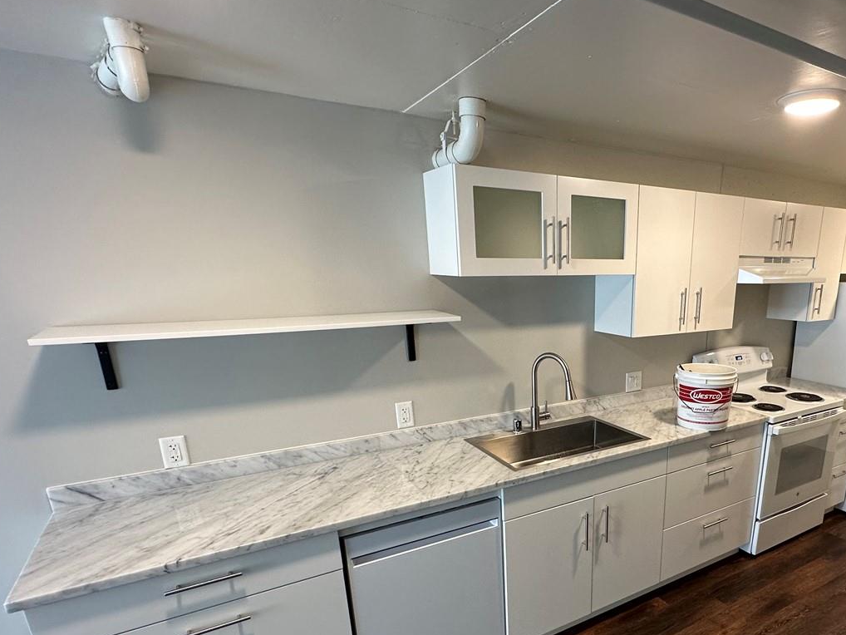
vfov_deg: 59.4
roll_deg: -0.3
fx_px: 538
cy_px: 433
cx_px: 573
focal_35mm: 22
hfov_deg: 73.7
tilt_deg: -14.9
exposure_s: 1/120
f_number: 2.2
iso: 160
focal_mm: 2.22
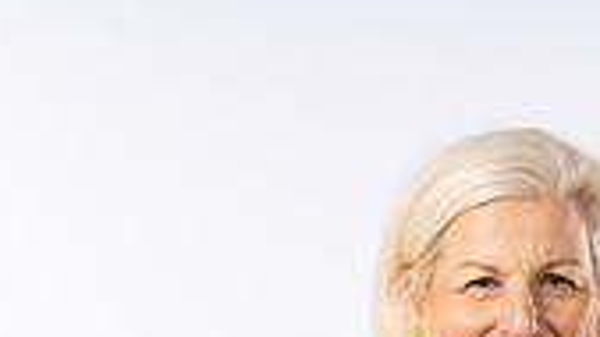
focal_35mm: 165
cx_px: 486
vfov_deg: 7.0
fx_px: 2625
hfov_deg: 13.0
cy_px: 788
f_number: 7.1
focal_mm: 59
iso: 200
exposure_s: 1/250
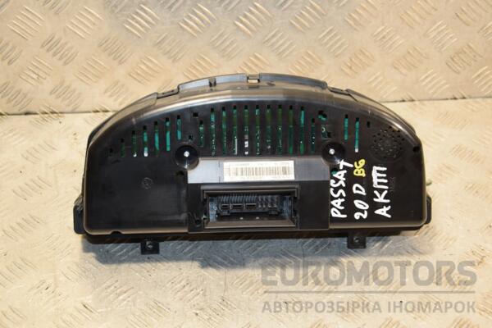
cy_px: 164
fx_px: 861
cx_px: 246
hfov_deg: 31.9
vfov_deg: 21.6
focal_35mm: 63
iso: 800
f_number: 4.8
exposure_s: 1/125
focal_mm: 42
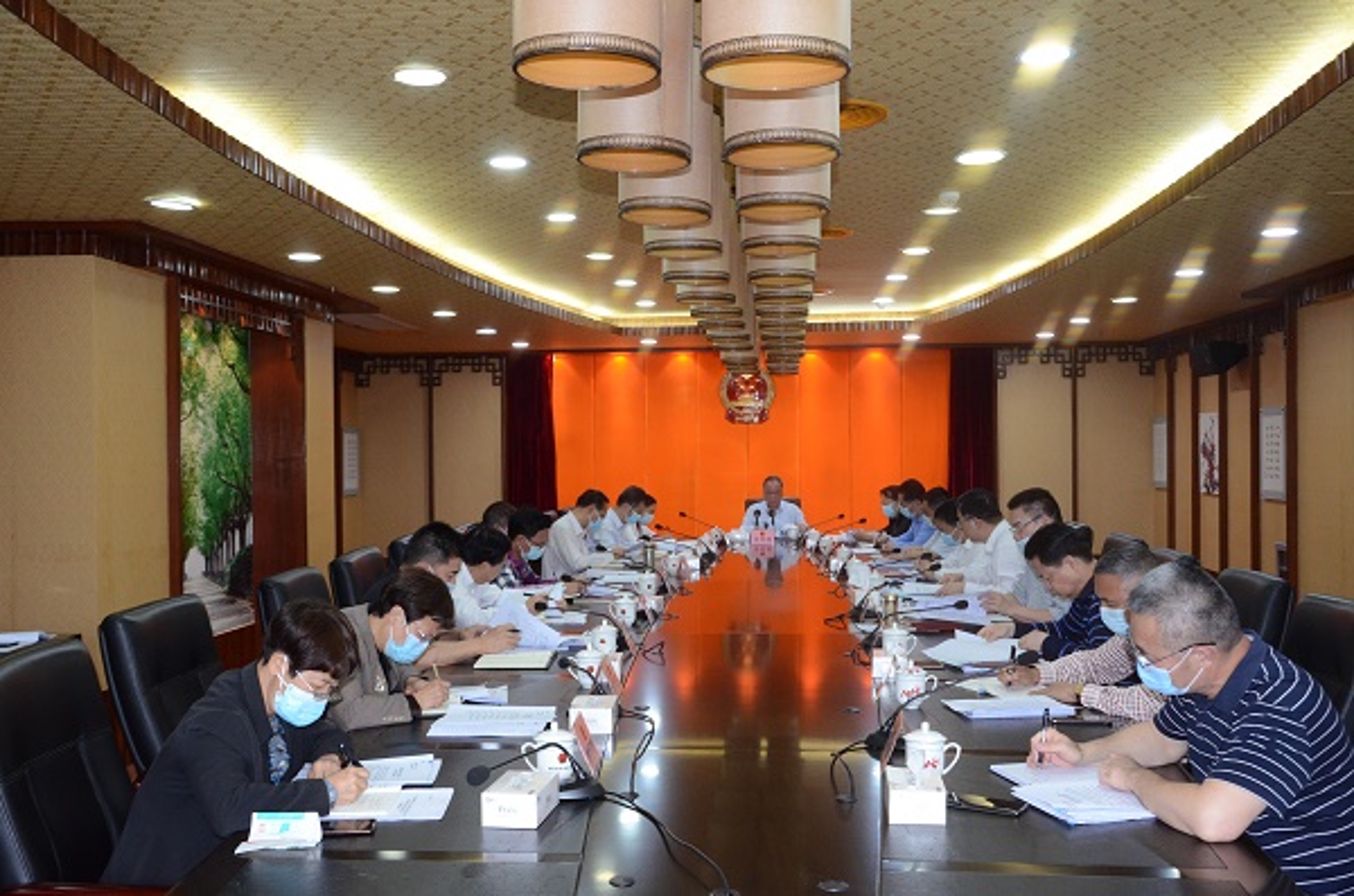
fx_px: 1238
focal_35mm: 33
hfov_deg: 57.3
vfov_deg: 39.8
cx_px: 677
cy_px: 448
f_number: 5
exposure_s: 1/125
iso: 1600
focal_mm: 22
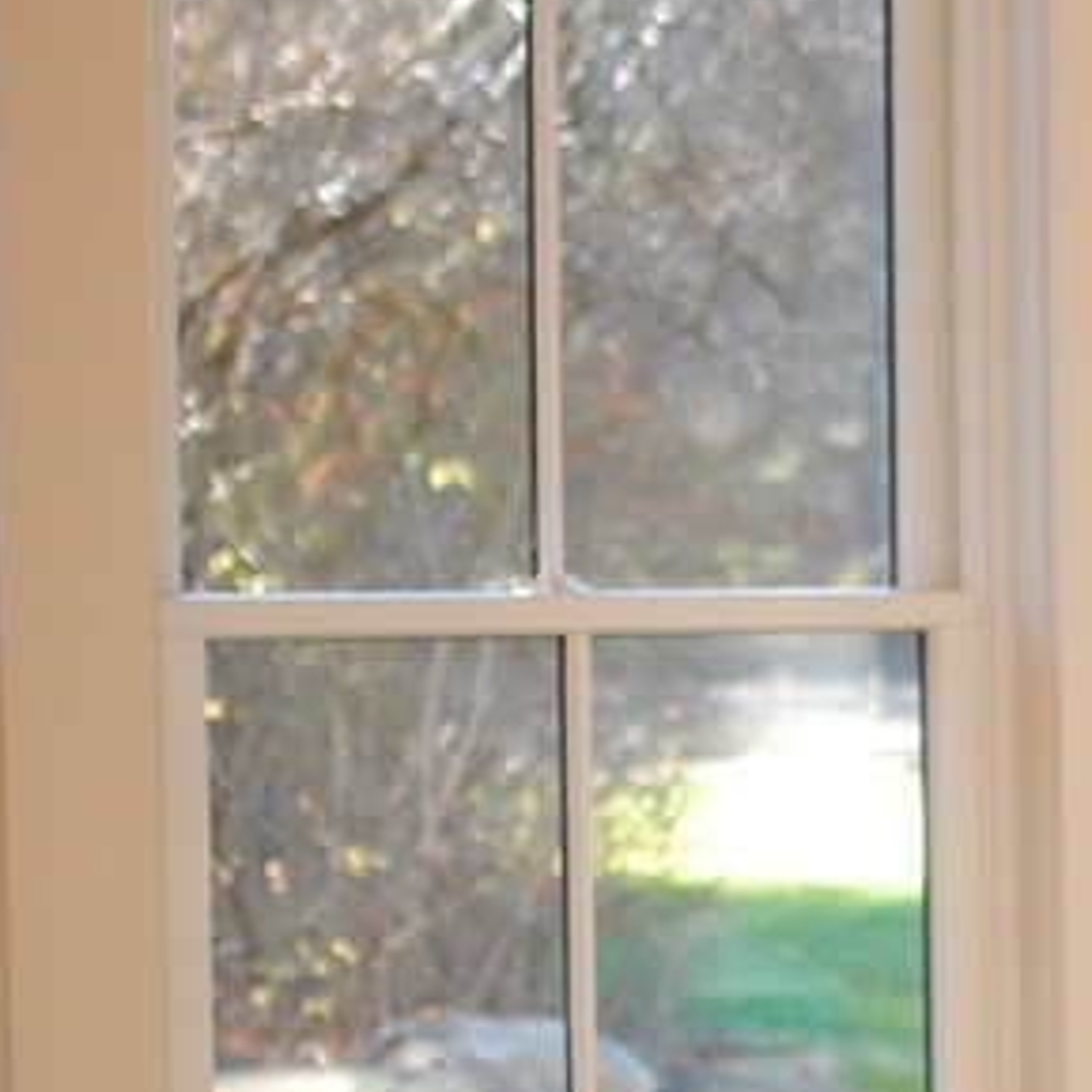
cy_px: 964
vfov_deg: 11.0
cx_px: 1715
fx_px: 5657
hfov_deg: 10.6
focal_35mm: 159
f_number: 2.5
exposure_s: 1/320
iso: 400
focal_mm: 35
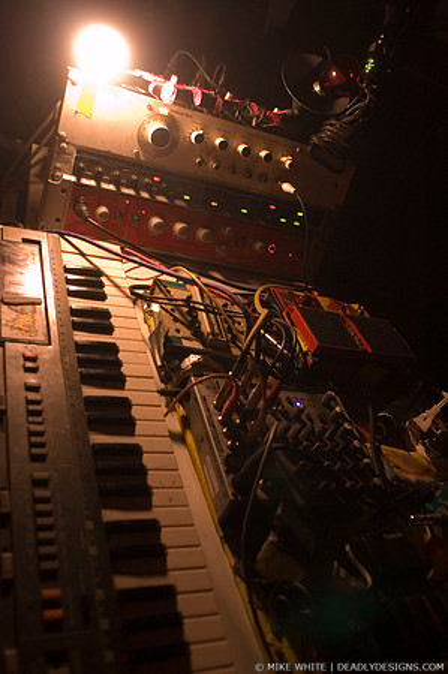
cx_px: 224
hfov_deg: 43.5
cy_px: 337
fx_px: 561
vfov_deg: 62.0
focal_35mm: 30
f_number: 3.2
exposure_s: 1/20
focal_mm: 20
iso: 800
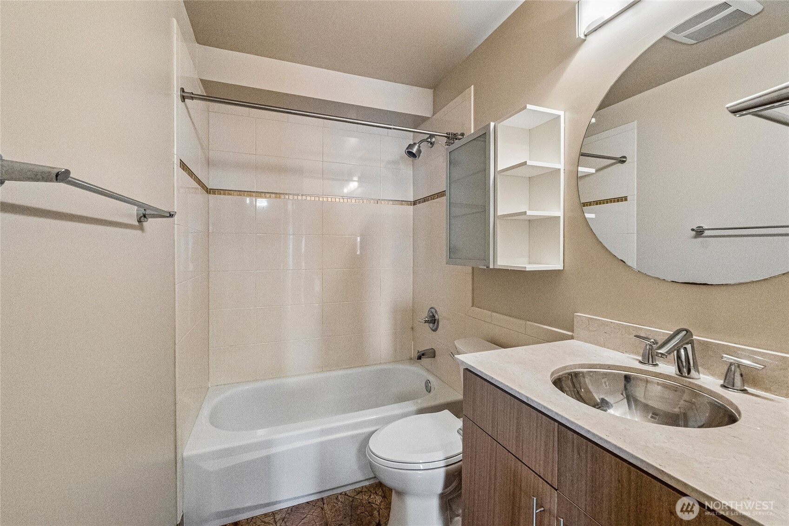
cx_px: 394
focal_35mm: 15
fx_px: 329
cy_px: 263
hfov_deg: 100.4
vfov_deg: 77.3
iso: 4000
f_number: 9
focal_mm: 10
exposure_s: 1/30
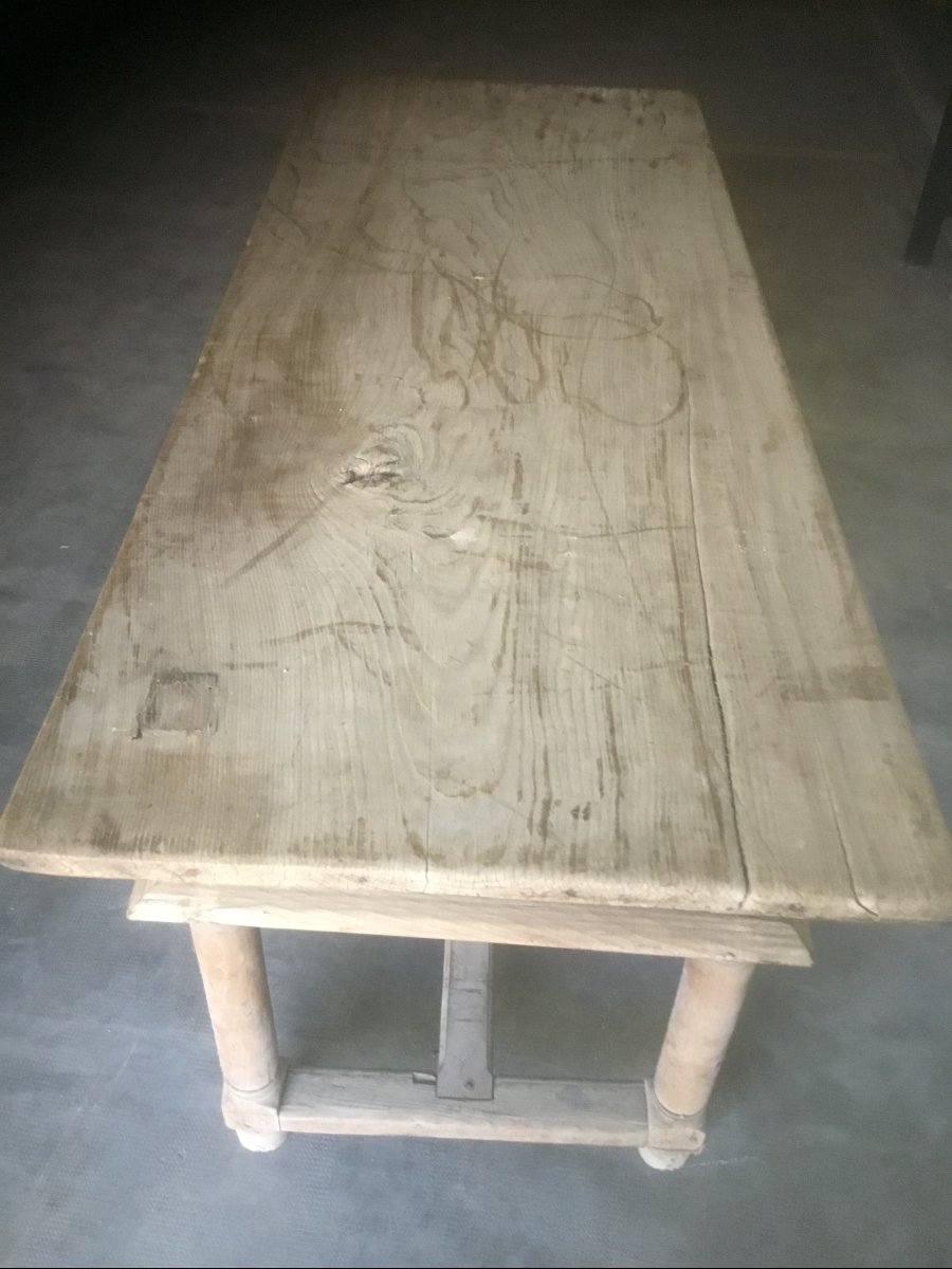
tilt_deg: -42.5
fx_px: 1137
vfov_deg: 58.4
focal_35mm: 31
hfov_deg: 45.4
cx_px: 476
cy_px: 634
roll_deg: -3.5
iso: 250
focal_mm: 3.3
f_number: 2.4
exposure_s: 1/33
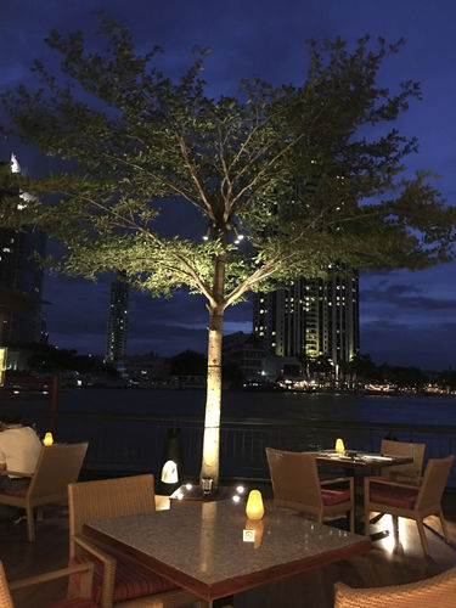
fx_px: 509
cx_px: 228
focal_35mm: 29
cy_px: 304
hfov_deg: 48.2
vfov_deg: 61.7
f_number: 2.2
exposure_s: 1/4
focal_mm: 4.15
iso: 200
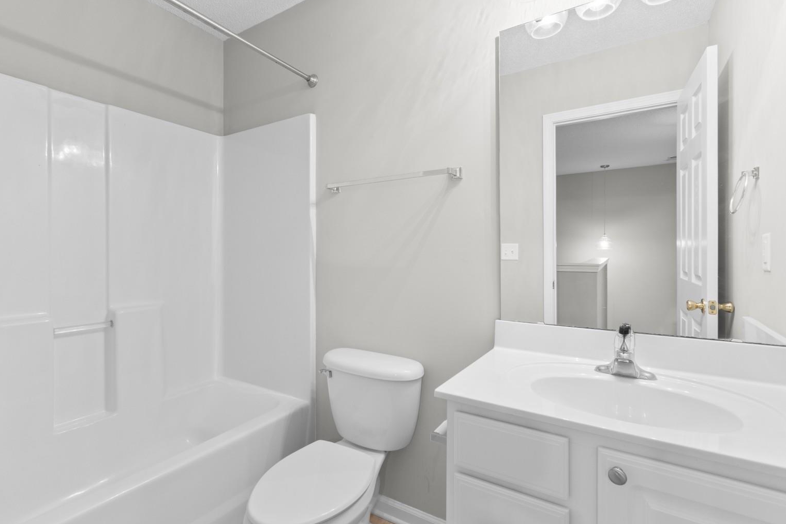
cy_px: 250
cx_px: 368
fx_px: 349
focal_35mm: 16
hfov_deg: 96.6
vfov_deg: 73.7
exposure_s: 1/2
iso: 100
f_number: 4.5
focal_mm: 10
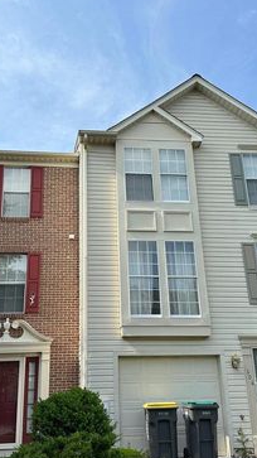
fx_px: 436
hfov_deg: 32.8
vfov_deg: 55.3
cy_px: 225
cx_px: 116
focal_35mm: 36
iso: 80
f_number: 1.78
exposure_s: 1/4184
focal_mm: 6.86
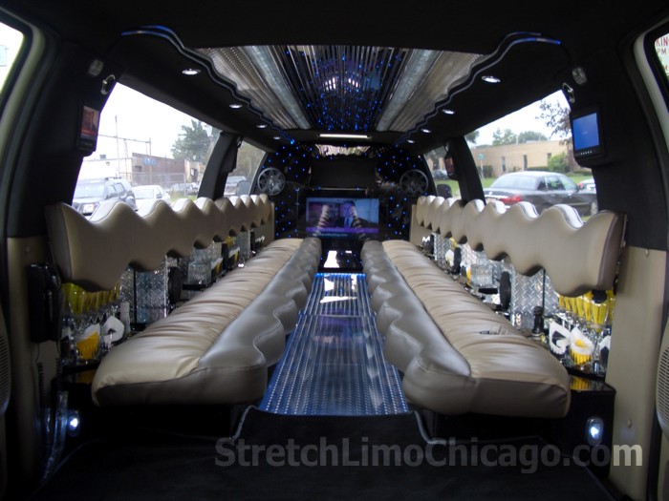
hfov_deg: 52.6
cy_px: 250
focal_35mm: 35
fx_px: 676
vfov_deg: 40.7
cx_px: 334
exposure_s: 1/13
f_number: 2.6
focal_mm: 5.8
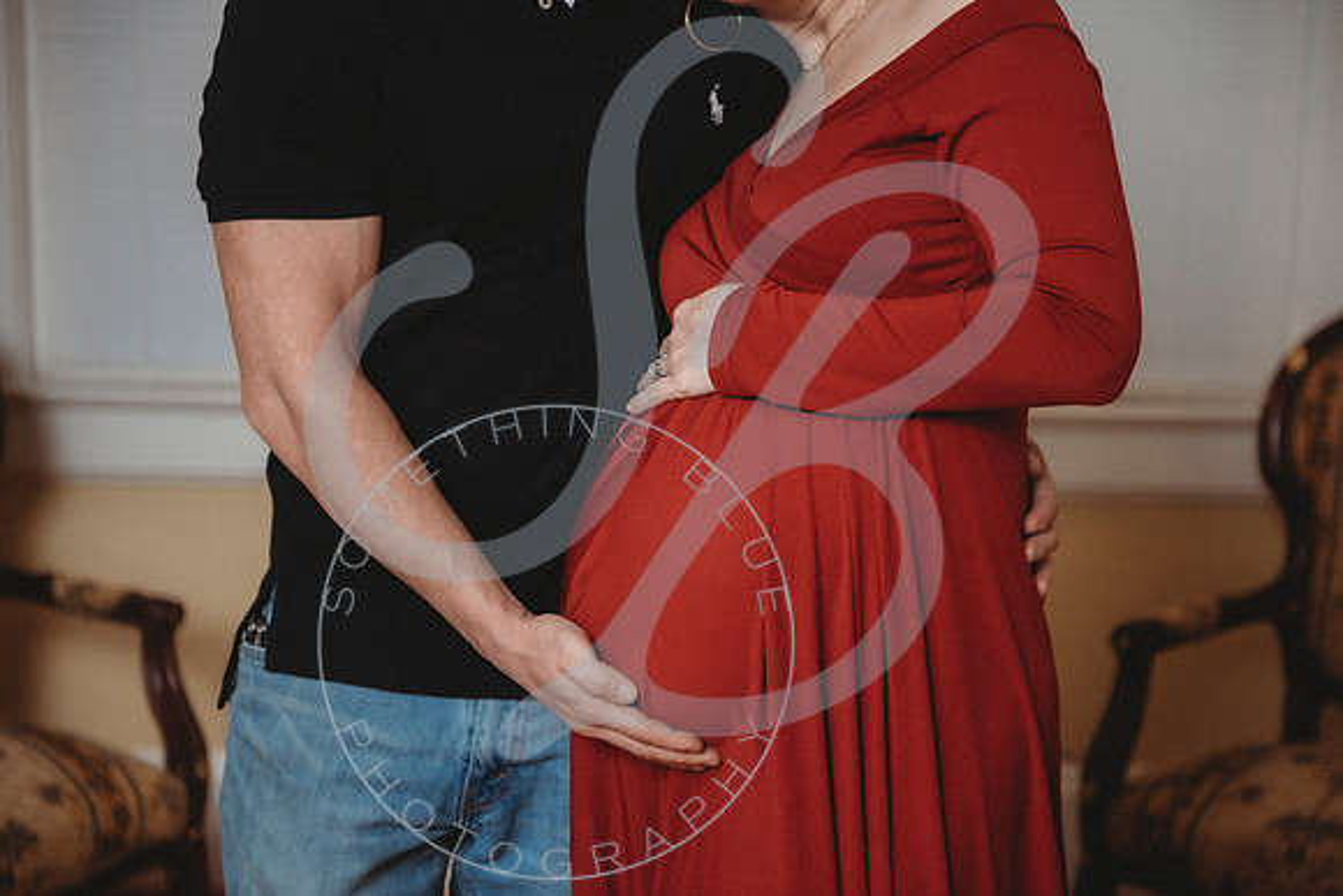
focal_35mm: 70
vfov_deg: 19.5
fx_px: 2612
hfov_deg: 28.8
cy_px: 448
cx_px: 672
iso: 500
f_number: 2.8
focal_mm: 70
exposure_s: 1/125
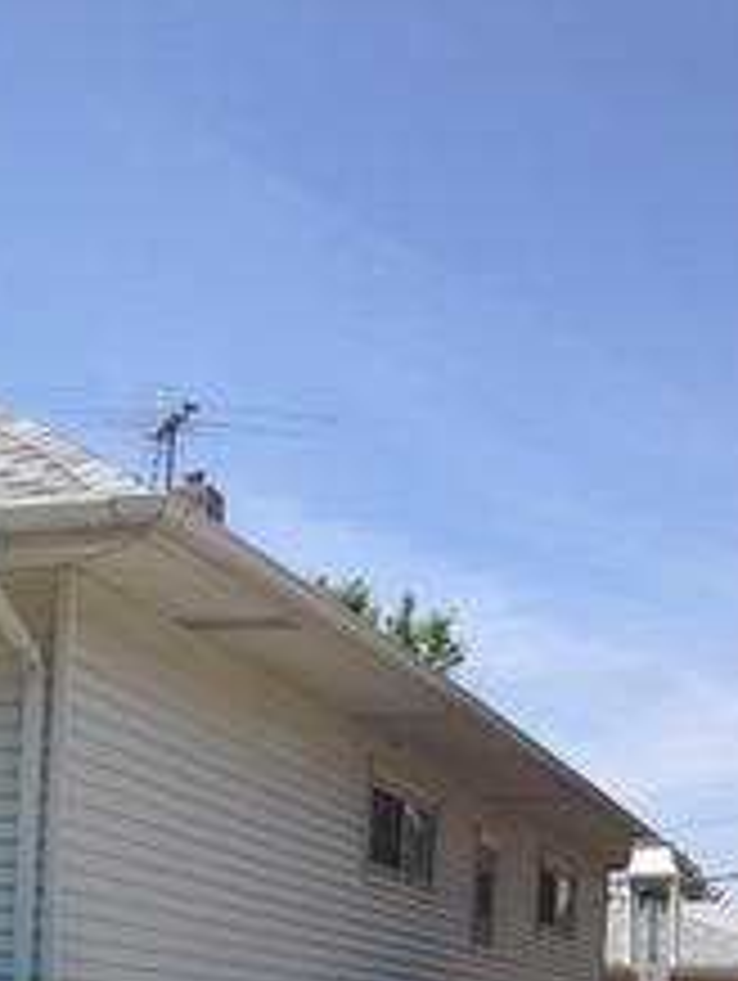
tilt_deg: -2.5
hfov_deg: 18.6
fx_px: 2185
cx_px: -40
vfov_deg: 24.0
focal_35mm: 77
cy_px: 1030
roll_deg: -2.3
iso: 50
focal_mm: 4.28
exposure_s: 1/1842
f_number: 2.4
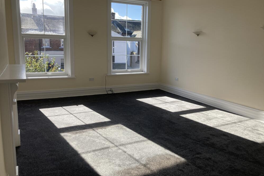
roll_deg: -0.9
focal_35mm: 30
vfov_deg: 43.6
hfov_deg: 61.9
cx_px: 135
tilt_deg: -10.1
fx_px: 220
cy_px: 81
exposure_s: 1/432
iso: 20
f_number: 1.8
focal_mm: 3.99
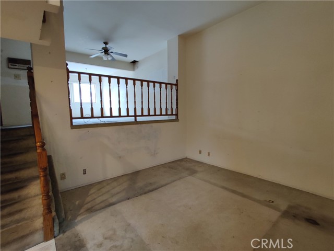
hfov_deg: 106.2
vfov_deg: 89.9
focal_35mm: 13
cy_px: 126
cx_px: 167
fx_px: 125
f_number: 2.2
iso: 400
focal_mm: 2.25
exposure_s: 1/33
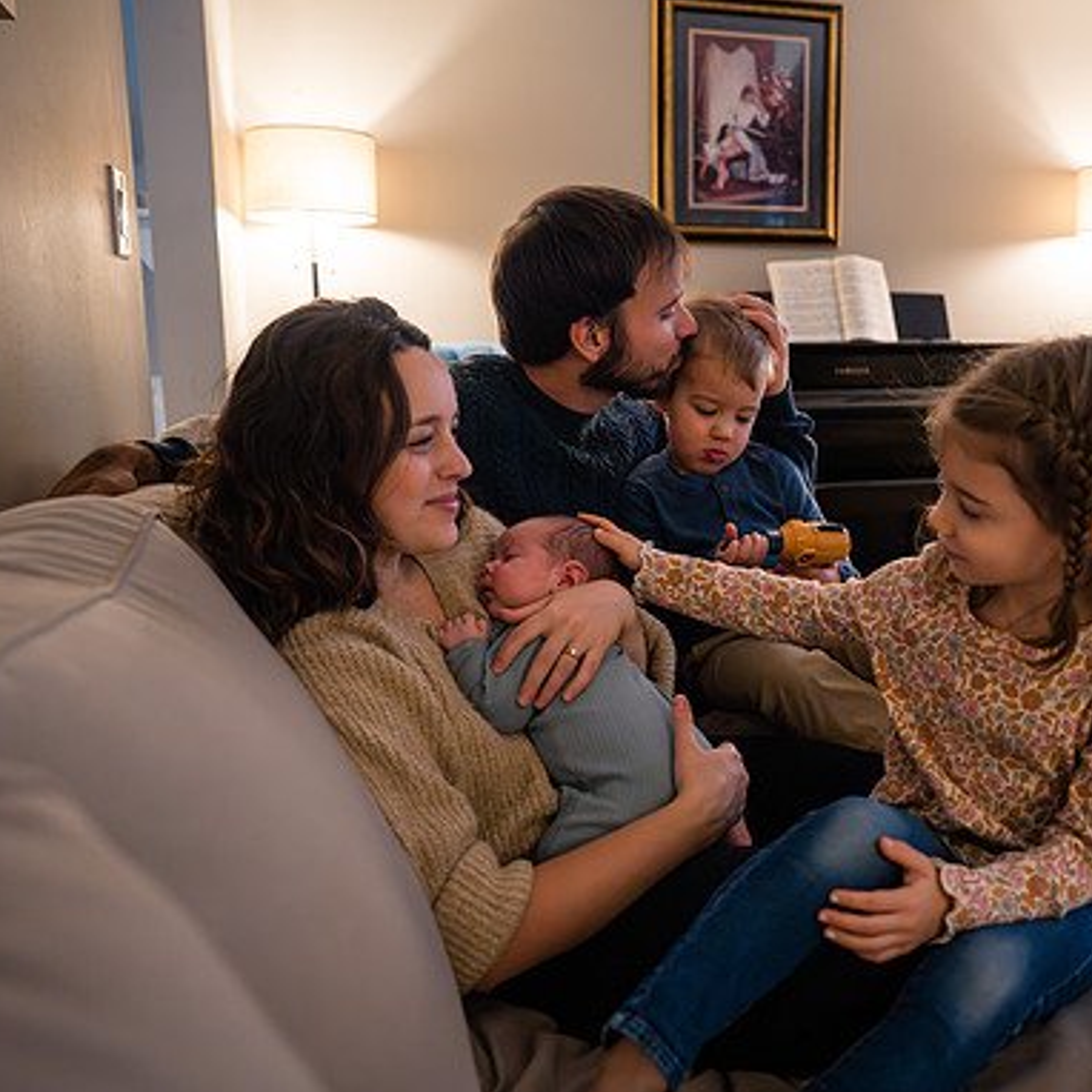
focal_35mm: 31
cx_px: 663
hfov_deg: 52.1
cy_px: 547
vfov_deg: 52.5
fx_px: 1106
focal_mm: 24
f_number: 2.8
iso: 3200
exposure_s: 1/250
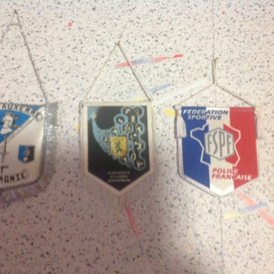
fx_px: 376
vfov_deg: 40.0
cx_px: 111
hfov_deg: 39.9
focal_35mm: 42
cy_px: 138
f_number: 2.4
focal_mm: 4.28
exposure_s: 1/15
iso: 500
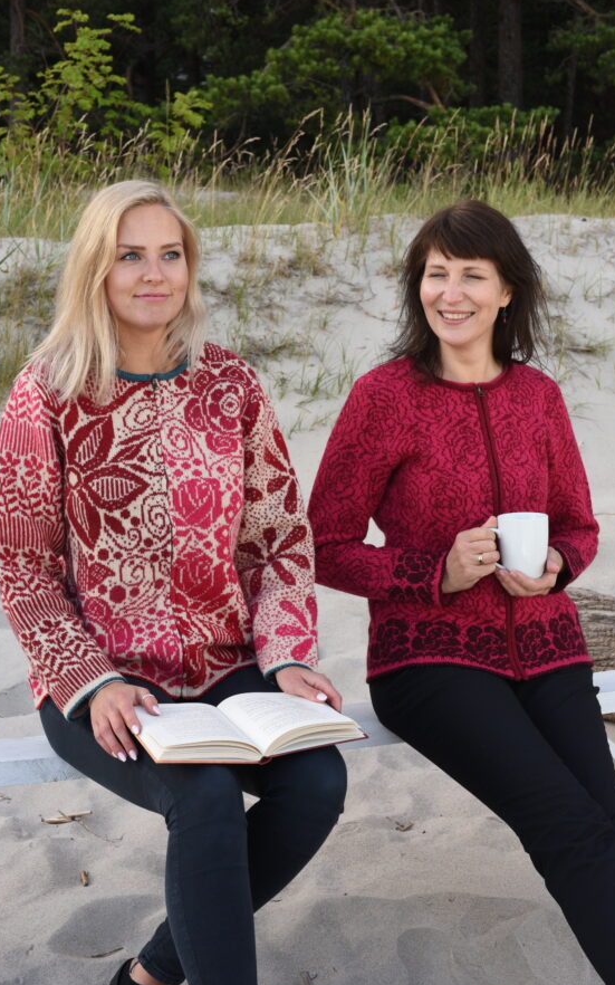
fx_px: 1395
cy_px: 497
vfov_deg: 38.9
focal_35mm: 52
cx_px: 287
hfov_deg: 24.9
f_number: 9
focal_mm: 50
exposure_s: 1/250
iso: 800
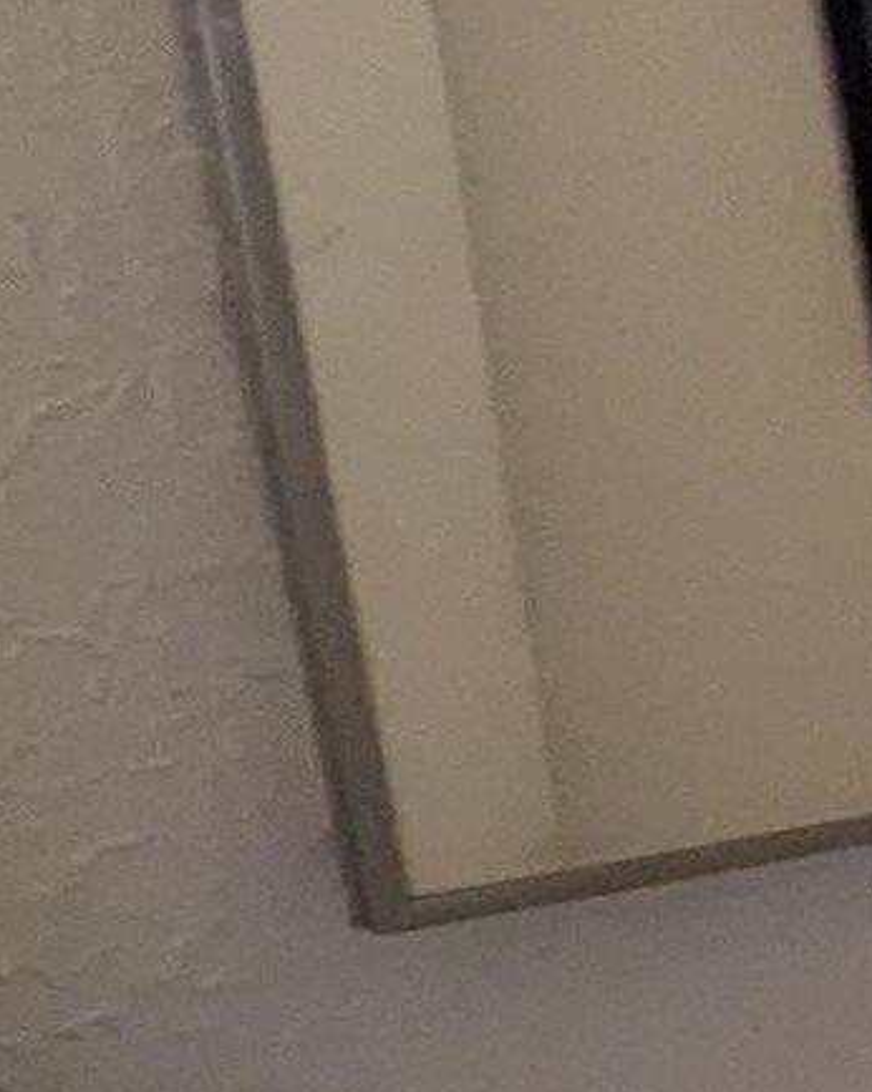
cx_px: 3828
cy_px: 499
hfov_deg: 7.4
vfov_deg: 19.8
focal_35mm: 97
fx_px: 3131
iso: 198
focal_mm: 1.83
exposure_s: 1/120
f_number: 2.2
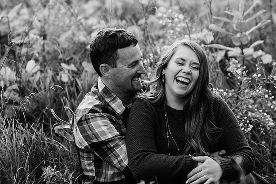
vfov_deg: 16.1
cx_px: 138
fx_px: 651
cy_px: 92
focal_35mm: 85
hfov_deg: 23.9
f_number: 2.5
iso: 500
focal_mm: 85
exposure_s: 1/200
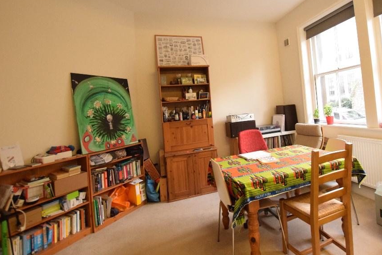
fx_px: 191
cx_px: 227
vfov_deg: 66.8
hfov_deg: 89.0
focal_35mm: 18
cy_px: 103
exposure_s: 1/50
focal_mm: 10
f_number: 4.5
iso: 2800
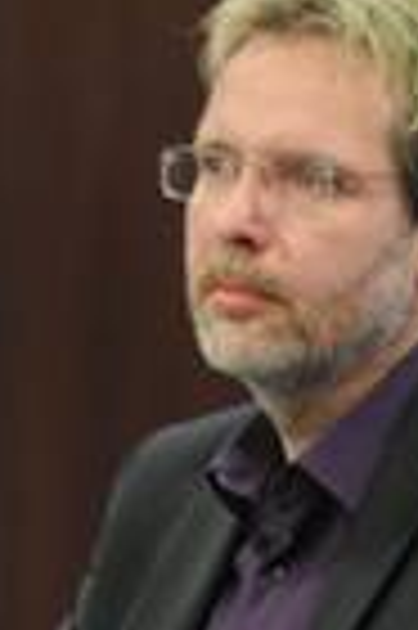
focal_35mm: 531
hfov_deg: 2.6
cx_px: 299
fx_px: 9270
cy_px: 655
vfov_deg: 3.9
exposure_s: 1/25
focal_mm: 100
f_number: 2.8
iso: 1000
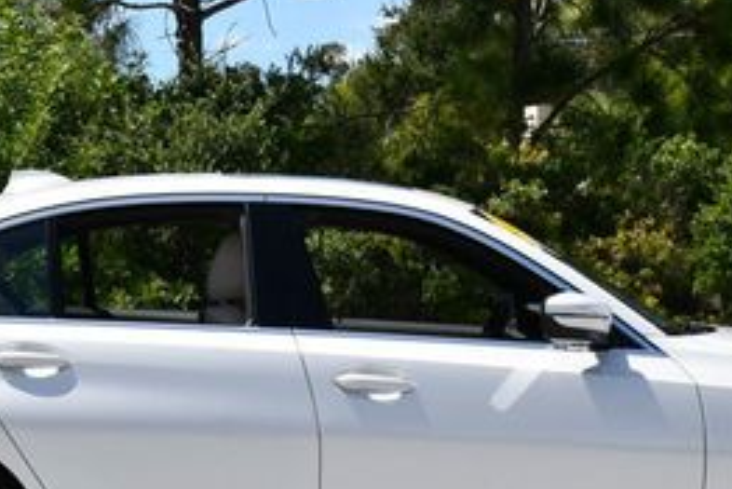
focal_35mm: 127
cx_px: 349
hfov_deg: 16.1
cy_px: 243
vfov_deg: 10.8
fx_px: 2584
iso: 100
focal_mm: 26
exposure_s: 1/250
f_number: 8
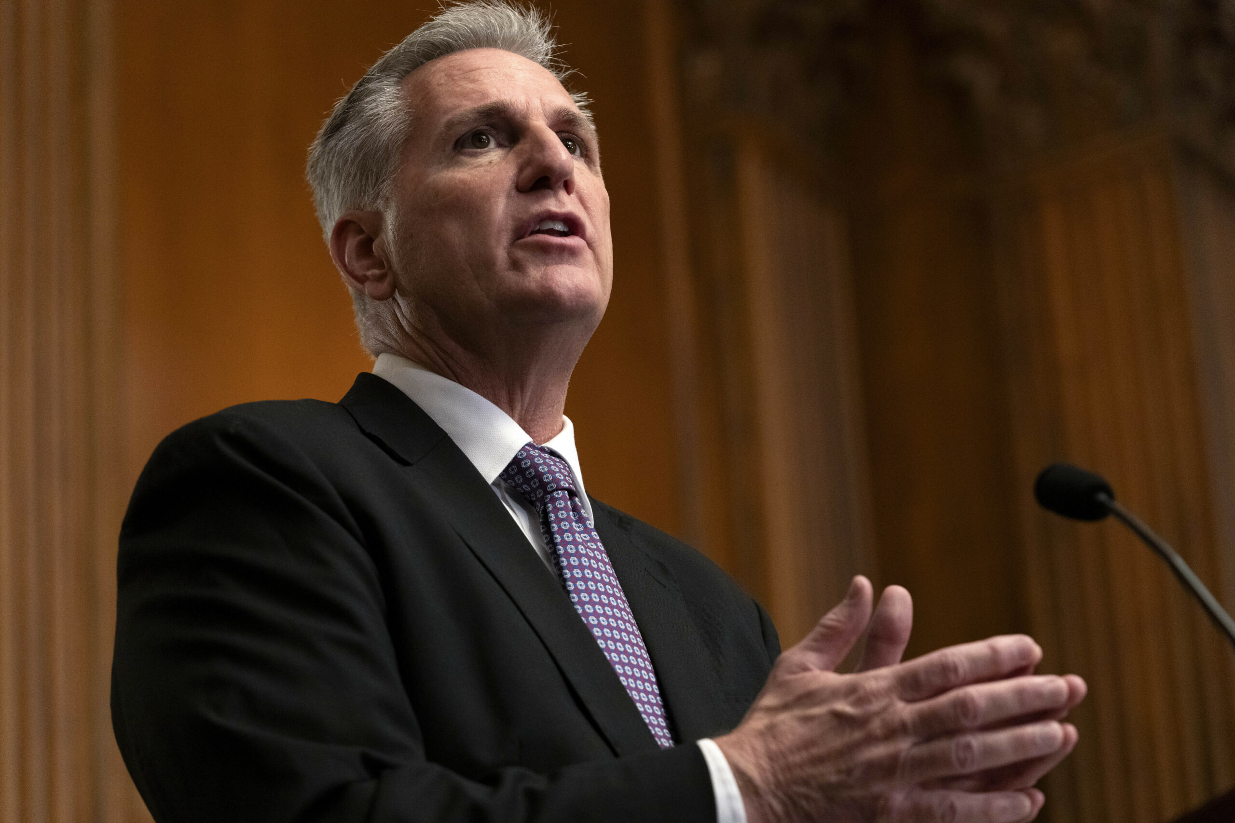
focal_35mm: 102
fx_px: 3499
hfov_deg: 20.0
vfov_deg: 13.4
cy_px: 412
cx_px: 618
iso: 5000
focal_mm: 102
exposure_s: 1/400
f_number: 4
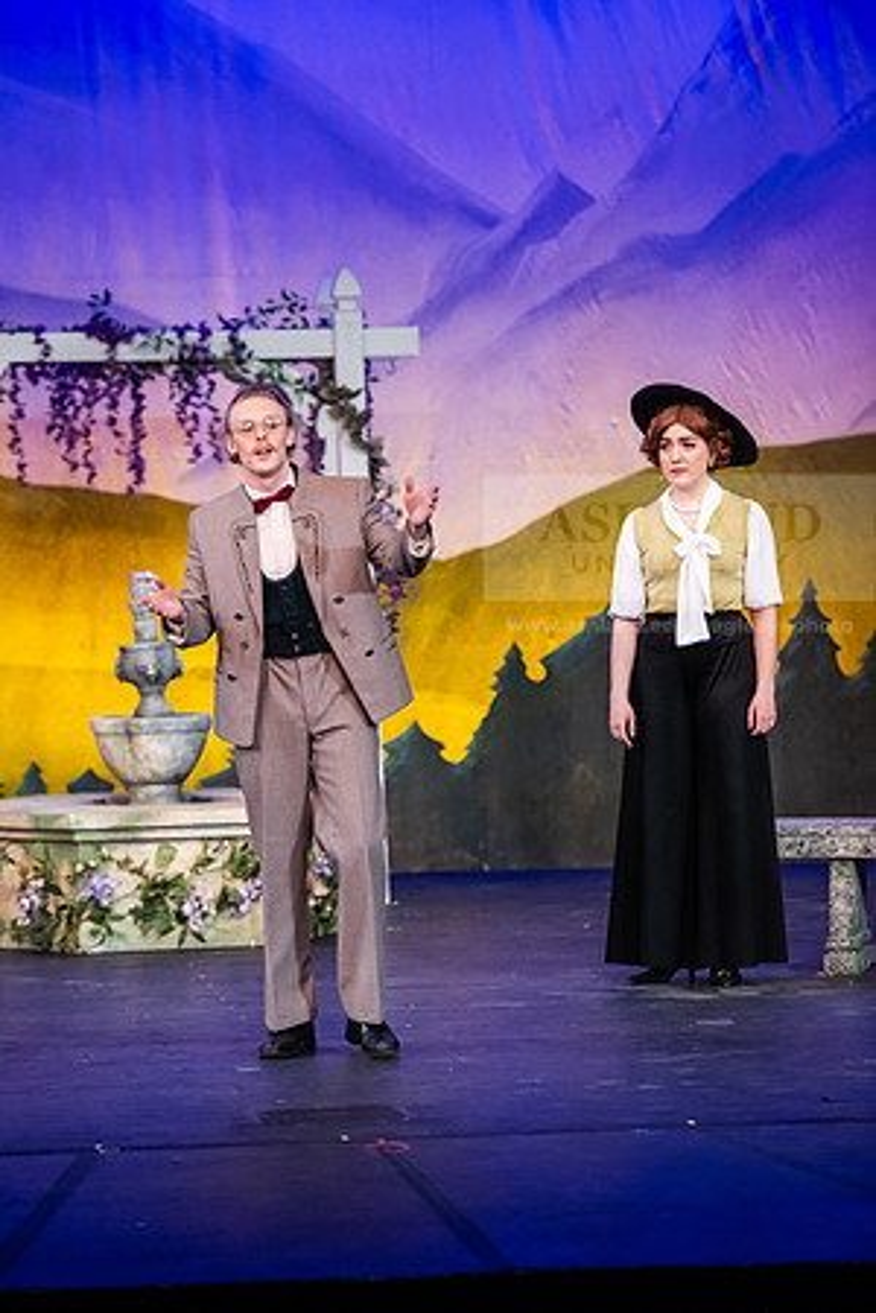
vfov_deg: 14.2
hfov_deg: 9.5
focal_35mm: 145
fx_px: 5292
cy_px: 656
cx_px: 438
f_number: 3.2
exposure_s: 1/320
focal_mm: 145
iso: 4000
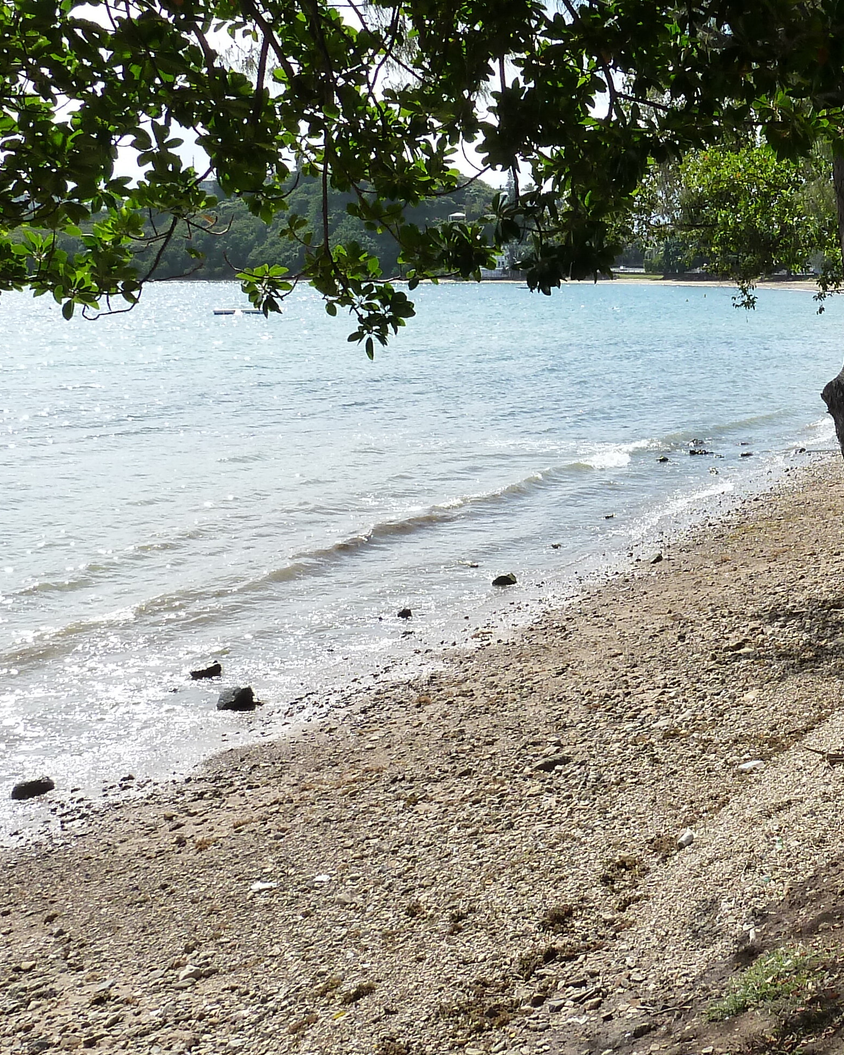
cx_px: 728
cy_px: 445
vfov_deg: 37.2
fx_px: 1561
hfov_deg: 29.3
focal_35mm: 50
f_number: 4.5
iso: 125
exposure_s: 1/400
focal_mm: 4.1
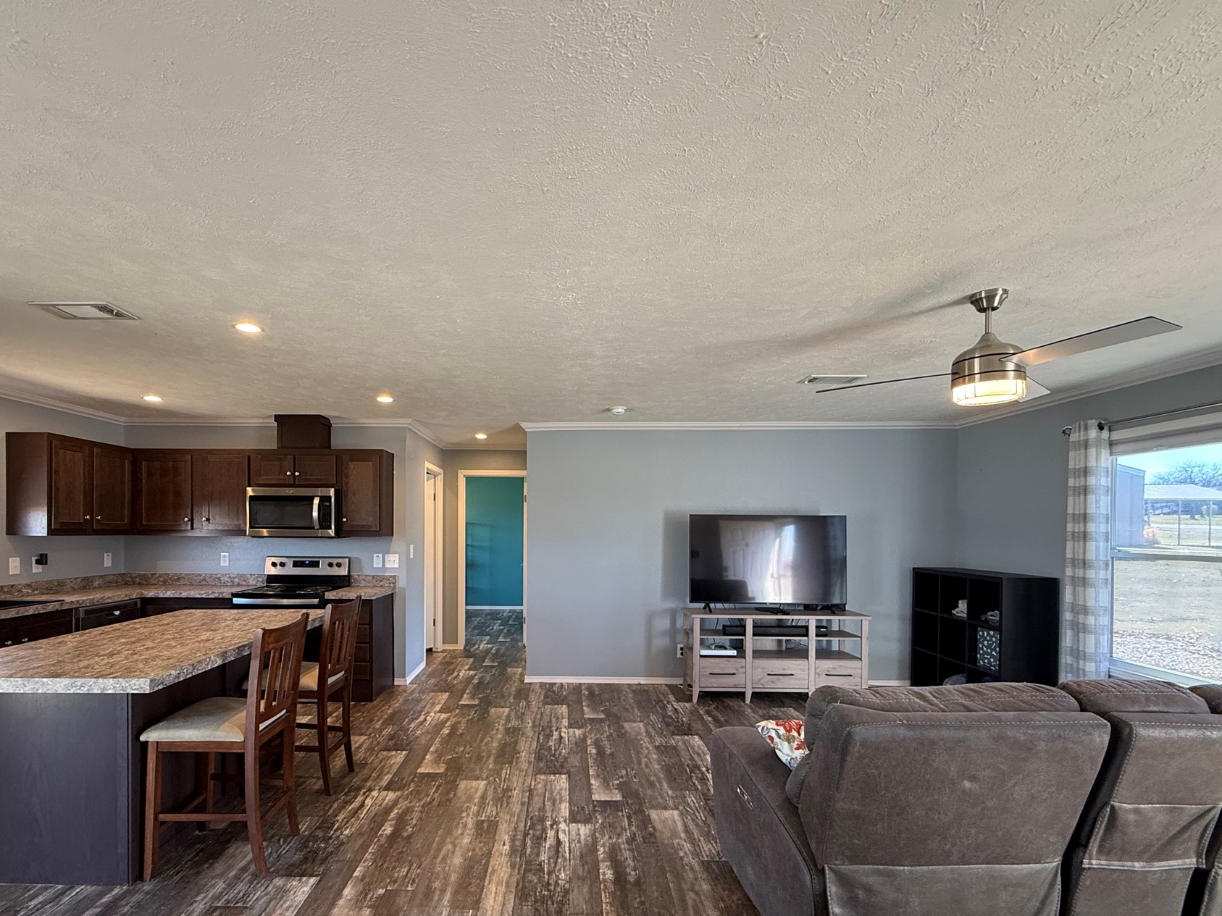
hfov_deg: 90.8
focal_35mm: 17
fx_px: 600
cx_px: 560
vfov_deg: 74.2
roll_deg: -0.1
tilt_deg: -0.2
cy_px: 533
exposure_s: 1/60
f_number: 2.2
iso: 200
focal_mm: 2.22
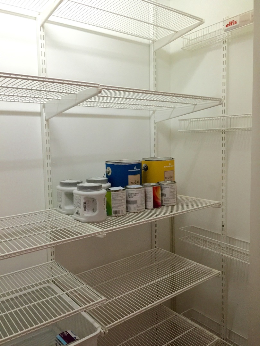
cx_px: 130
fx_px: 290
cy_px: 173
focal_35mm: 29
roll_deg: +1.1
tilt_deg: -5.2
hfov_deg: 48.2
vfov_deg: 61.7
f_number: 2.2
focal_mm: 4.15
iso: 160
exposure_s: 1/30
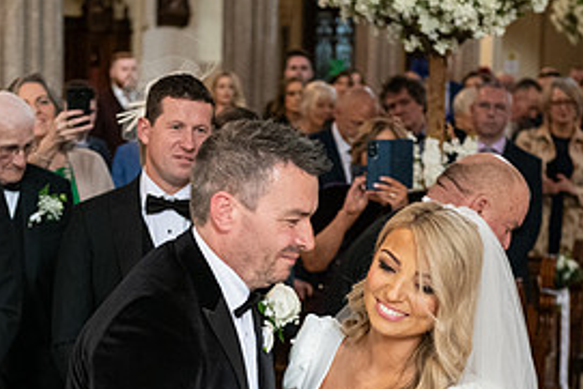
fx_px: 1734
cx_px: 202
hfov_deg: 19.0
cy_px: 304
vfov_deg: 12.8
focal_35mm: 107
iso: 1600
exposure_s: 1/160
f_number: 3.5
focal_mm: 50
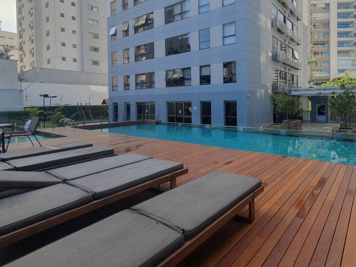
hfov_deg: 80.4
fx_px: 195
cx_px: 250
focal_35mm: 19
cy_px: 97
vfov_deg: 67.4
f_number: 2.2
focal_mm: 1.8
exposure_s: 1/416
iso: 50
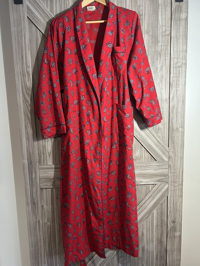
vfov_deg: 67.3
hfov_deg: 53.1
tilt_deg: -8.5
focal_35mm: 26
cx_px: 100
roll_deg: +2.0
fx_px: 200
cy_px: 133
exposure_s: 1/60
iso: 250
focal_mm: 5.7
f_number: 1.5
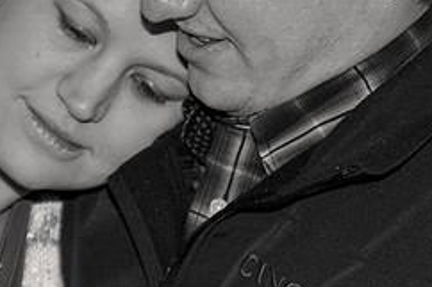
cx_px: 86
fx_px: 2015
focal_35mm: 168
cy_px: 26
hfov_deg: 12.2
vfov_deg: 8.1
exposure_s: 1/8000
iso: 100
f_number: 2.8
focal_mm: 70
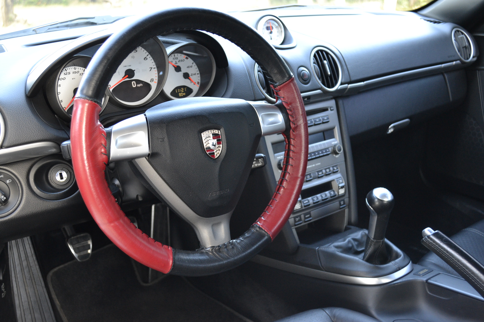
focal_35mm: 39
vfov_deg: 34.2
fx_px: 524
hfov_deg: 49.6
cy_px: 161
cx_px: 242
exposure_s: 1/60
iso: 1100
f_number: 4.2
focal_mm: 26
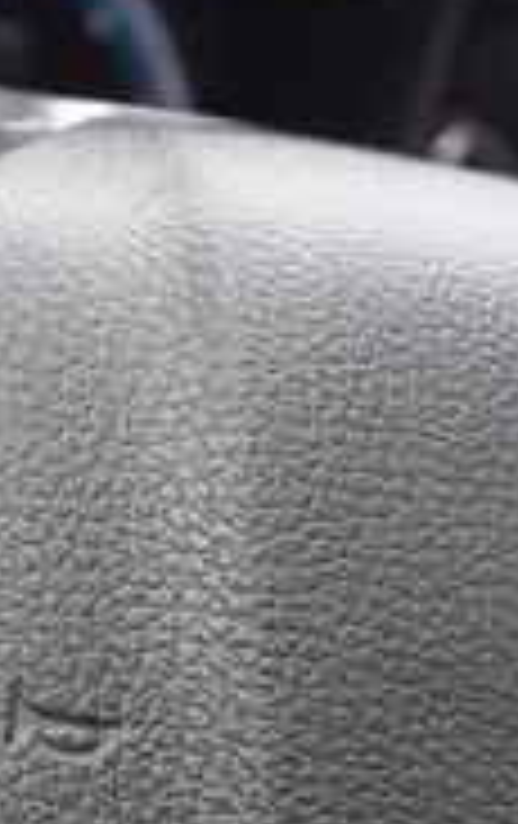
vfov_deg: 21.6
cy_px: 464
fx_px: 2160
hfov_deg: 13.6
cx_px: 131
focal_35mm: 96
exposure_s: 1/250
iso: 400
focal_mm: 18
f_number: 4.5
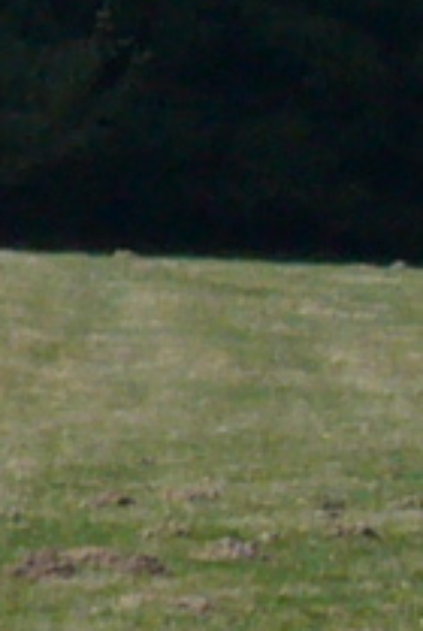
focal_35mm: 747
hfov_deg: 1.8
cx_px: -1888
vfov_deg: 2.8
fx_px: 13121
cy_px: 27
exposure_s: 1/320
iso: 80
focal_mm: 11.4
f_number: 6.4
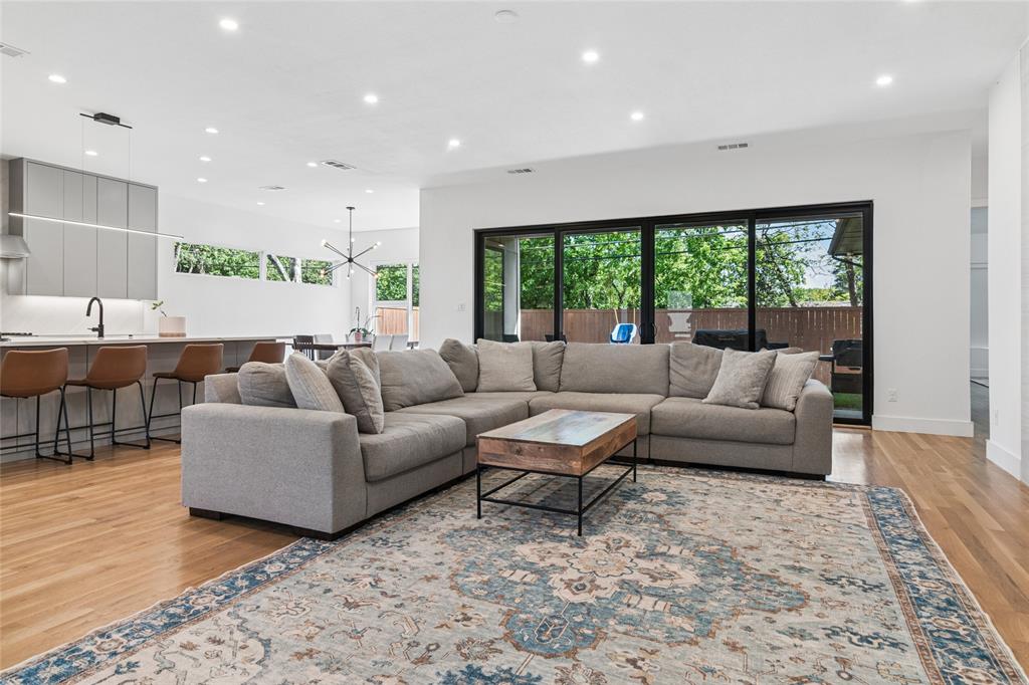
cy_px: 342
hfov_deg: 85.4
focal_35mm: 20
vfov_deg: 63.2
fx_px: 557
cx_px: 514
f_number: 8
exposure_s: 1/20
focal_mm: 13
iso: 250
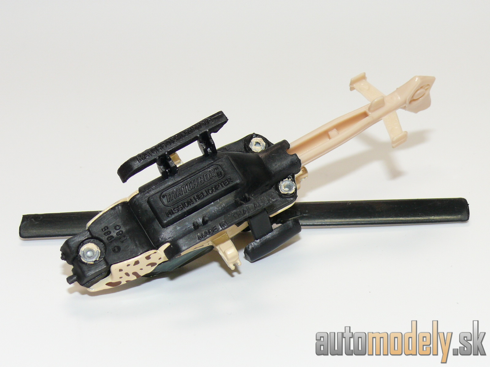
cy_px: 184
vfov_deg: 18.2
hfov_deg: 24.1
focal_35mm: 81
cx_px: 245
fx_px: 1147
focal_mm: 11.8
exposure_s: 1/30
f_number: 4
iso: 100
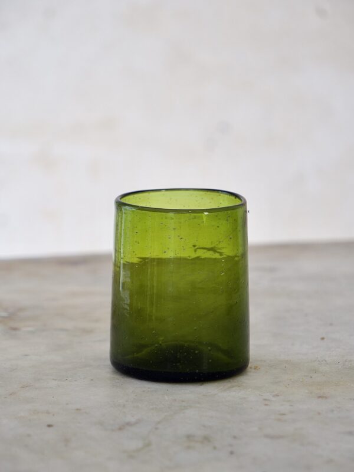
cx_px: 177
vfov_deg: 16.4
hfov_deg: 12.3
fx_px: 1636
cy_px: 236
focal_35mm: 120
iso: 320
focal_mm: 60
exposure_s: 1/125
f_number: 4
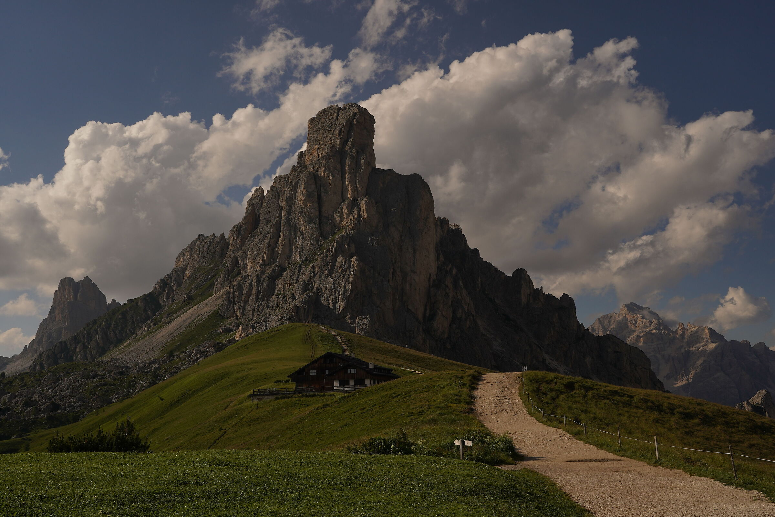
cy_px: 258
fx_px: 753
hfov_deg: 54.4
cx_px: 388
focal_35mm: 35
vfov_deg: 37.9
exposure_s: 1/640
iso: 200
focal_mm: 35
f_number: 16
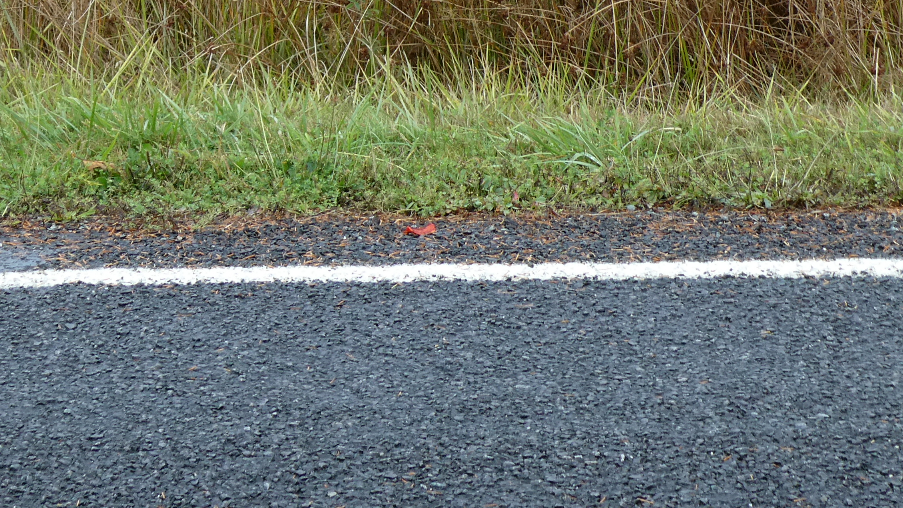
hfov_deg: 17.1
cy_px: -236
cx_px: 226
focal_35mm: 125
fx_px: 2993
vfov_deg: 9.5
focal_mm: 9
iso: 80
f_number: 4.1
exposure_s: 1/160
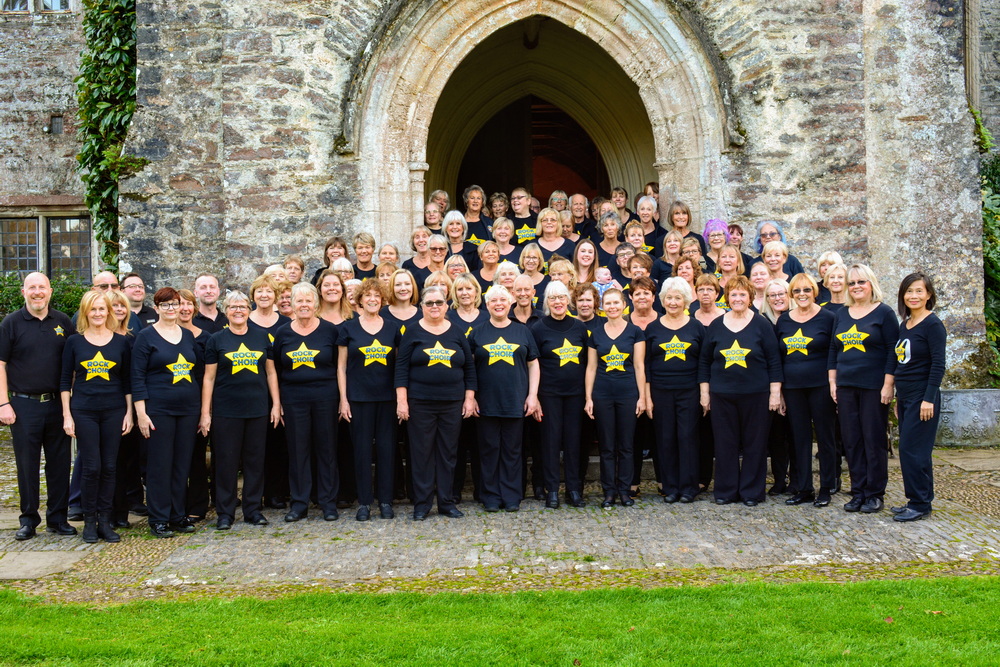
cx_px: 500
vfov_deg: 29.0
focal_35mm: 46
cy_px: 334
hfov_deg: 42.3
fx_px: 1292
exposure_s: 1/50
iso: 400
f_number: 10
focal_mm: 31
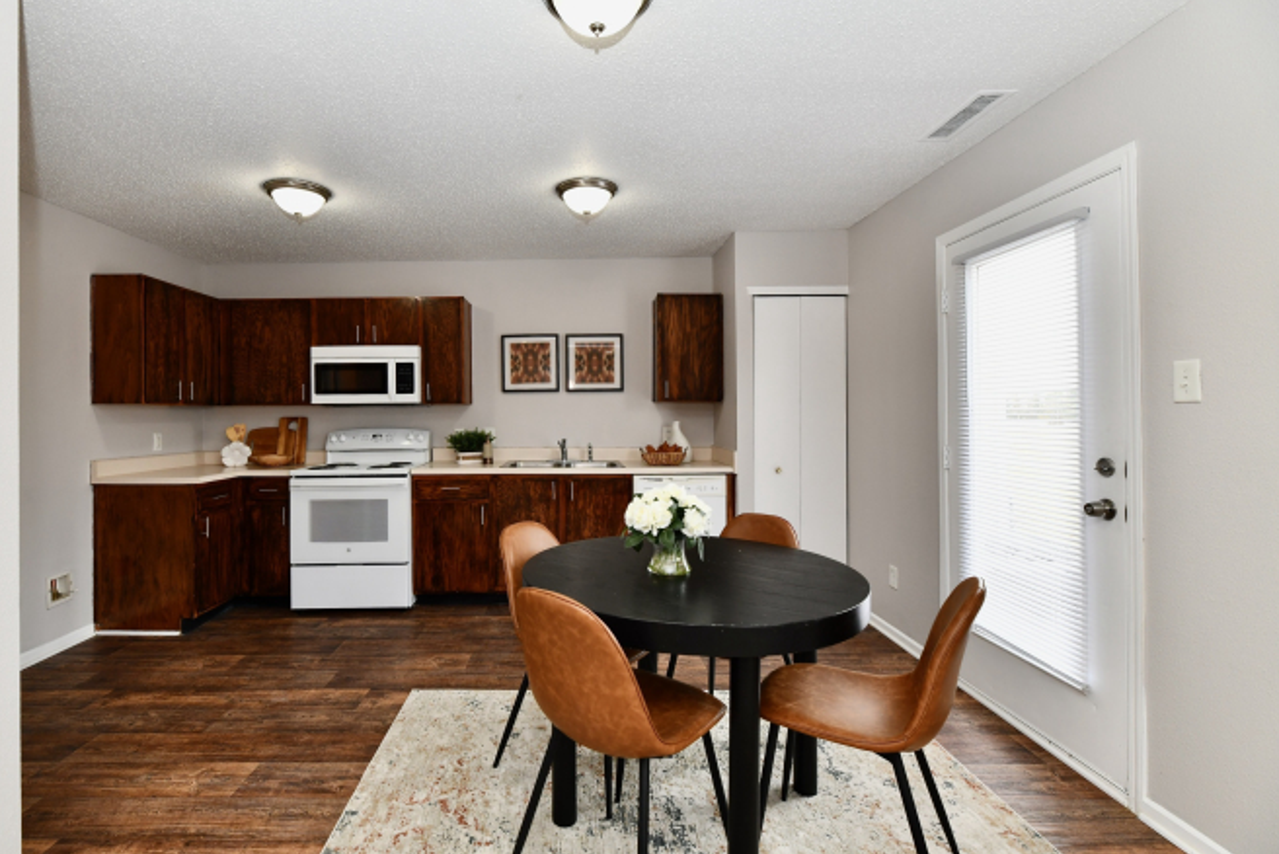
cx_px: 558
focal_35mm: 16
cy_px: 427
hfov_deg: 96.2
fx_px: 569
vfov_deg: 73.8
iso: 640
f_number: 6.3
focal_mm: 14
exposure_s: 1/100
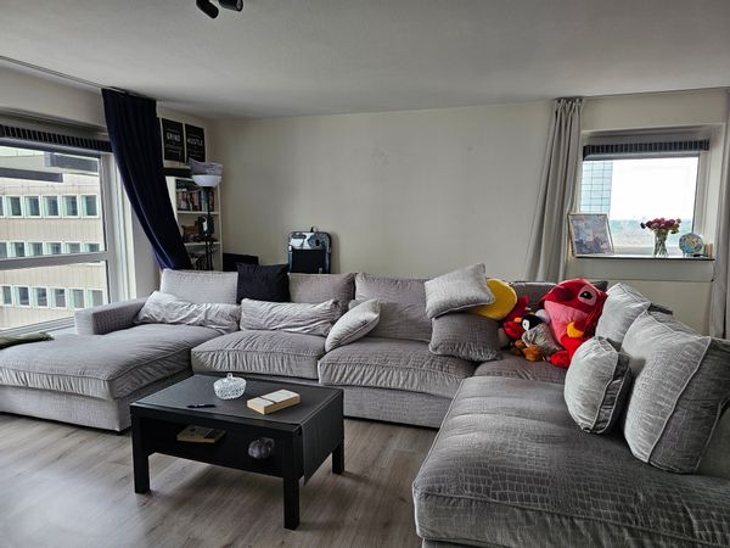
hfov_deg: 73.9
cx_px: 365
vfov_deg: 58.9
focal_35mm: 23
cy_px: 274
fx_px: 485
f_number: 1.7
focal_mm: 6.3
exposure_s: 1/100
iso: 80
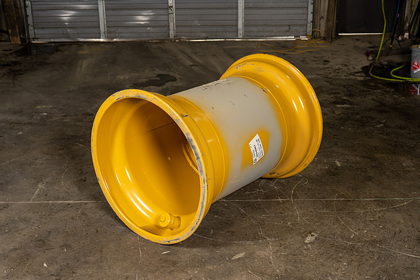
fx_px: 572
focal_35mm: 49
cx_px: 210
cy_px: 140
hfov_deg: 40.3
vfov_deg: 27.5
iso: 640
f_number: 5.6
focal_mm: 49
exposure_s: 1/160
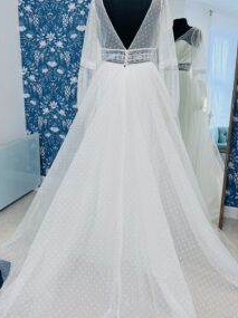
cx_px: 113
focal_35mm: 39
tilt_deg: -16.0
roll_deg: +1.3
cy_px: 148
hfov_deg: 36.7
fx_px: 358
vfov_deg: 47.9
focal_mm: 5.1
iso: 40
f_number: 1.6
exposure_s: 1/100
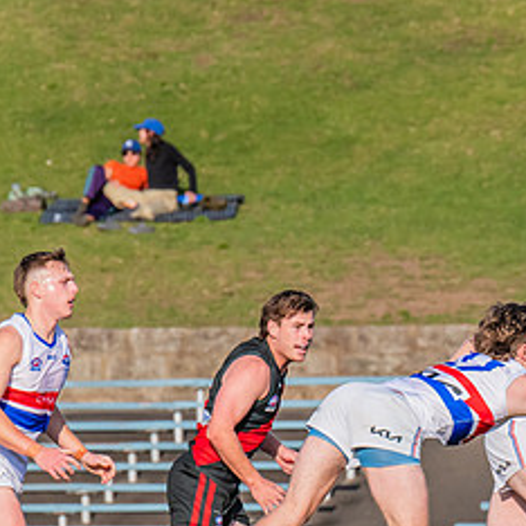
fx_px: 18636
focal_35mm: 1084
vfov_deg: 1.6
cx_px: 717
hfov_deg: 1.6
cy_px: 476
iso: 800
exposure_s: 1/1250
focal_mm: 420
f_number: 13
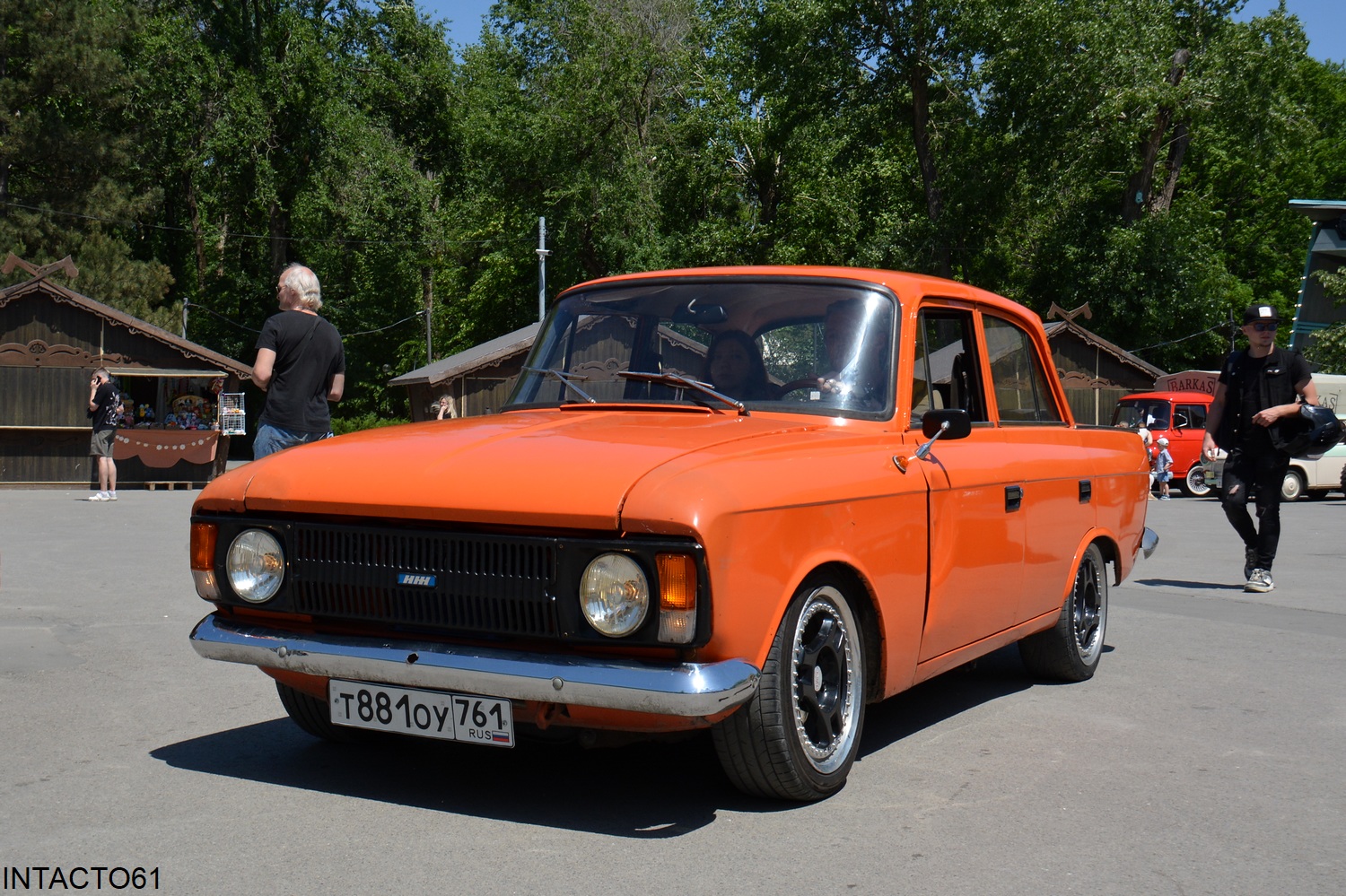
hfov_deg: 49.6
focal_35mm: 39
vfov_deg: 34.2
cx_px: 673
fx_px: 1458
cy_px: 448
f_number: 6.3
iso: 400
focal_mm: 26
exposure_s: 1/1600
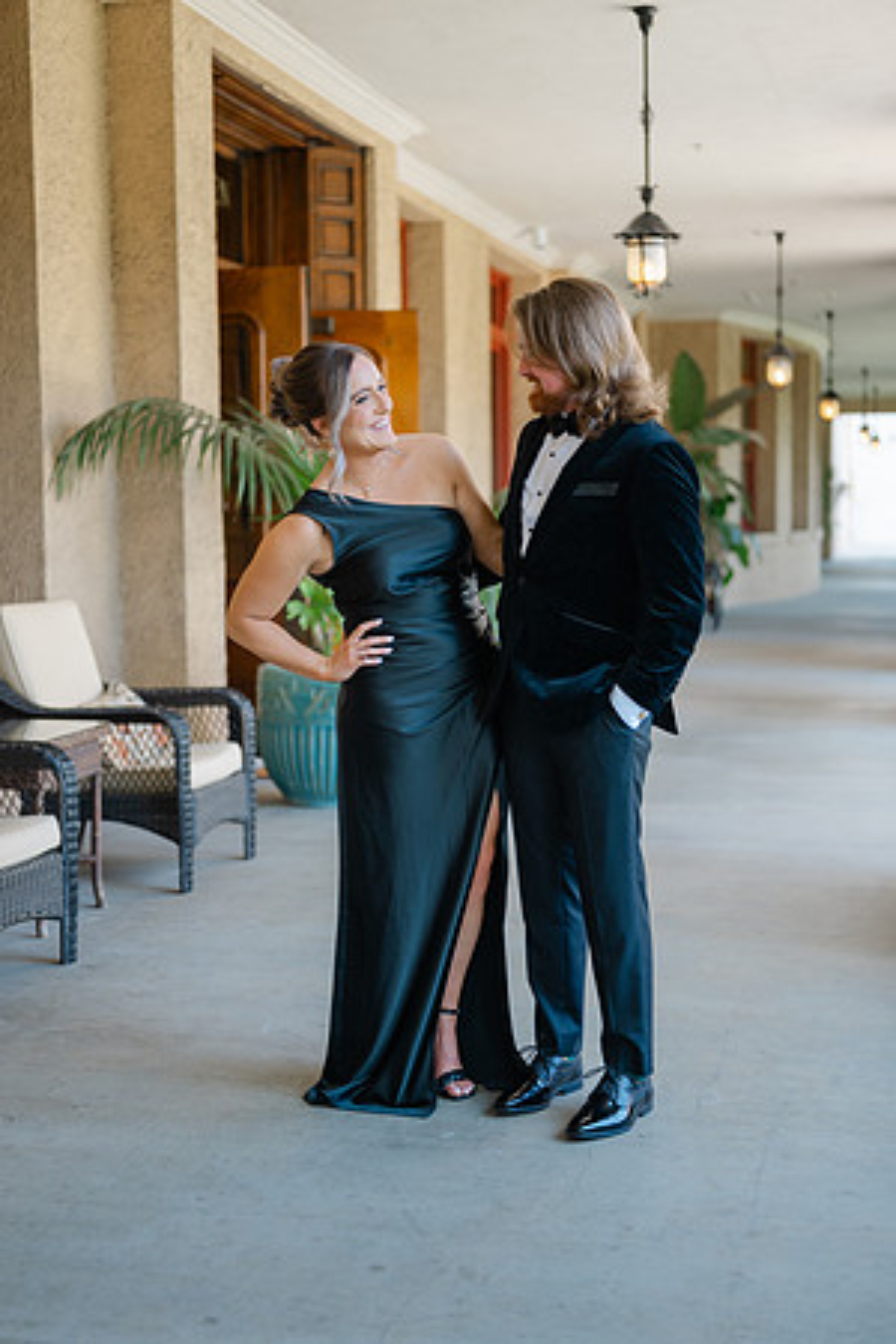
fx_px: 1867
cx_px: 448
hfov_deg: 27.0
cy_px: 672
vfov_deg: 39.6
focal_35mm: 50
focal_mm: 50
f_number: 1.8
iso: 64
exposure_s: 1/160
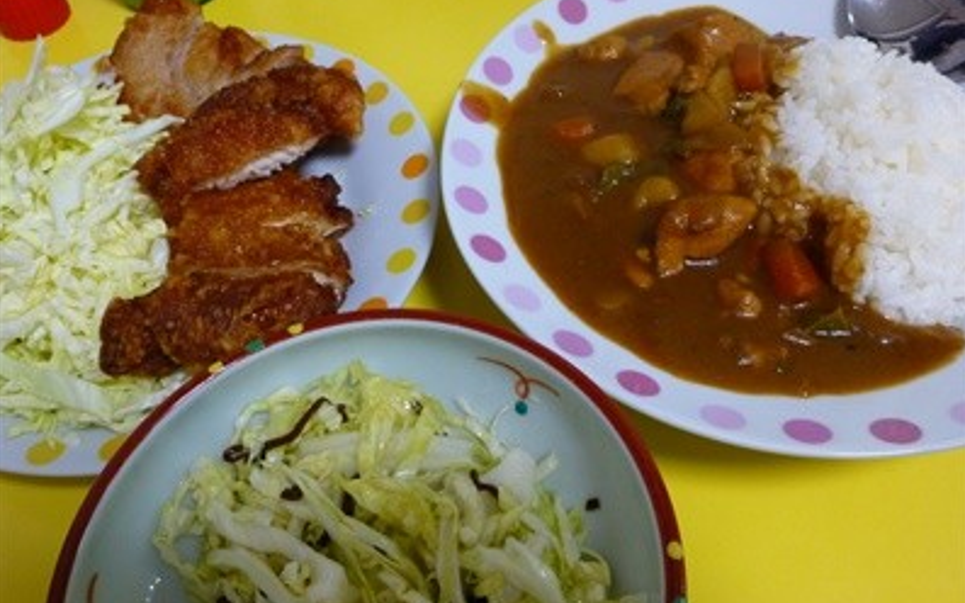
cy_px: 292
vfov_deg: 40.6
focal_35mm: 31
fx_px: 815
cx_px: 484
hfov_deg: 61.2
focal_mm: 5.2
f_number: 3.3
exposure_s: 1/20
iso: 400
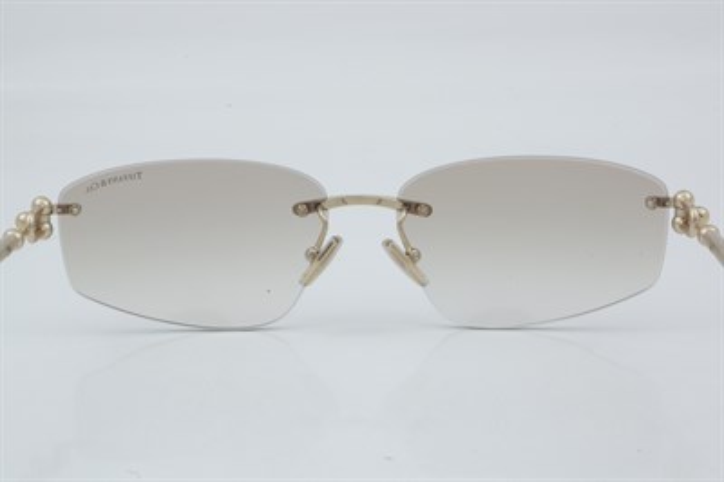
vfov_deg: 16.5
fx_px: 1658
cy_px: 241
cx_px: 362
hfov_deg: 24.6
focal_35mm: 82
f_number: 29
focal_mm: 55
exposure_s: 1/3
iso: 100
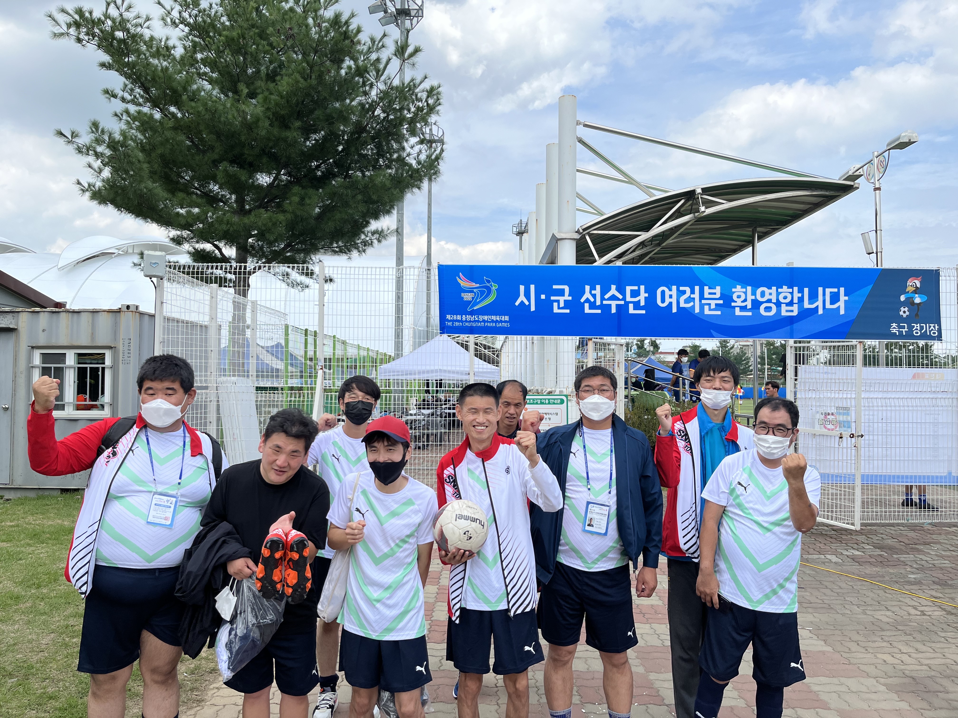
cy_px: 359
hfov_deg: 67.3
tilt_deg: +2.5
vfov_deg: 53.1
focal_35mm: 26
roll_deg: -0.1
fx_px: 720
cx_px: 479
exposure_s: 1/2513
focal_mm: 5.1
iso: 50
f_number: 1.6
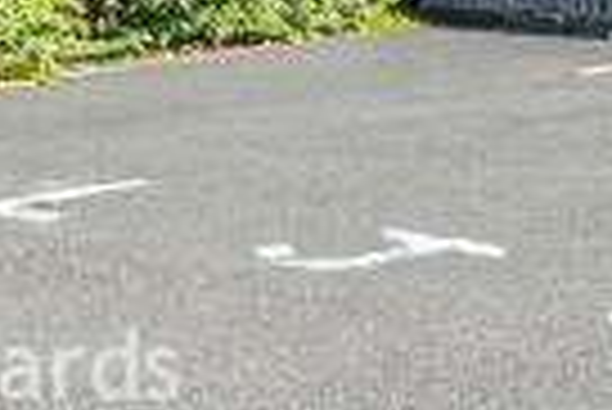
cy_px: -124
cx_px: 513
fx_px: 1787
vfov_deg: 12.7
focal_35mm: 105
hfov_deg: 19.2
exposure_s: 1/320
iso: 160
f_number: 8
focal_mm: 20
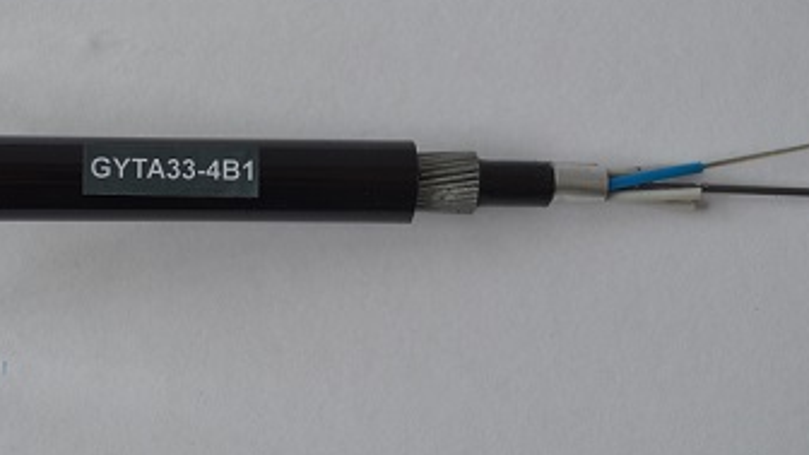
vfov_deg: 17.7
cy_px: 188
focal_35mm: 68
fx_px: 1459
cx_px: 353
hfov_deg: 31.0
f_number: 4.5
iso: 100
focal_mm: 28
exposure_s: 1/100
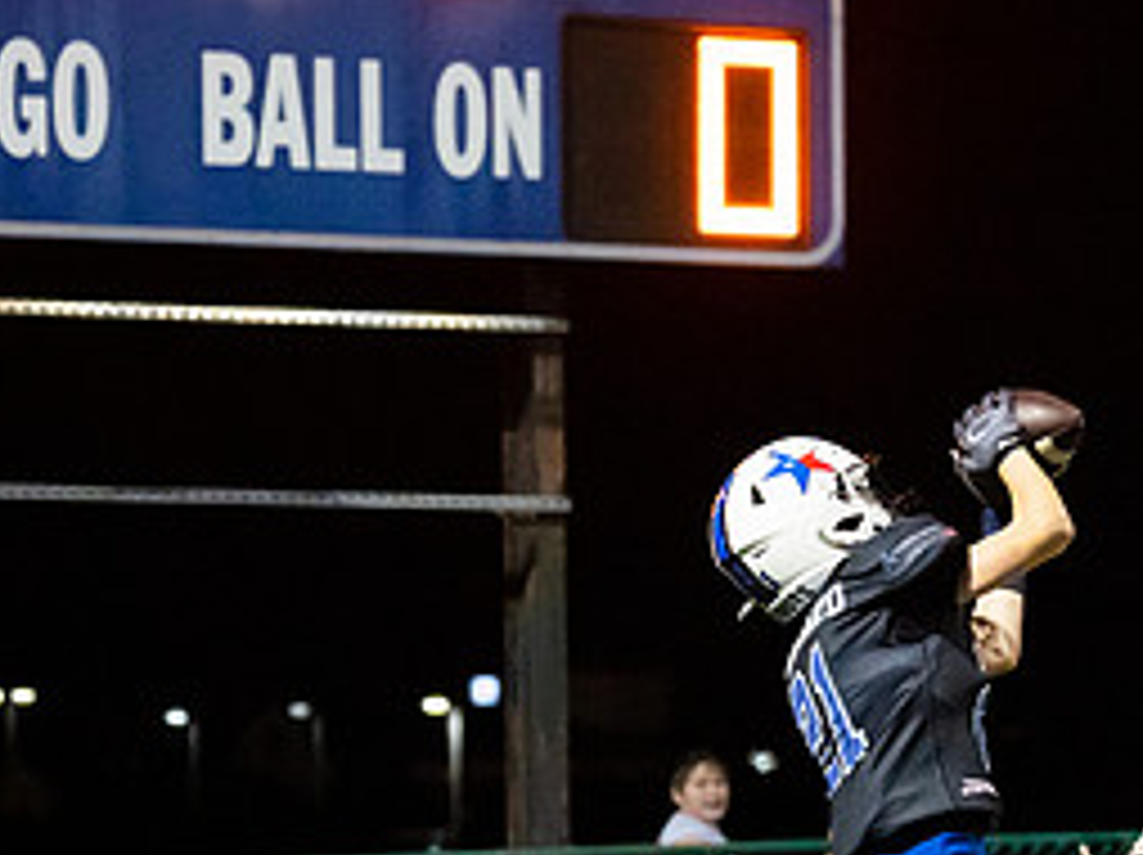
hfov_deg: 10.4
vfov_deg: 7.8
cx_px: 916
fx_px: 6268
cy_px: 764
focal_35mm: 190
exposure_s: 1/1000
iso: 8000
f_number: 2.8
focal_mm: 70
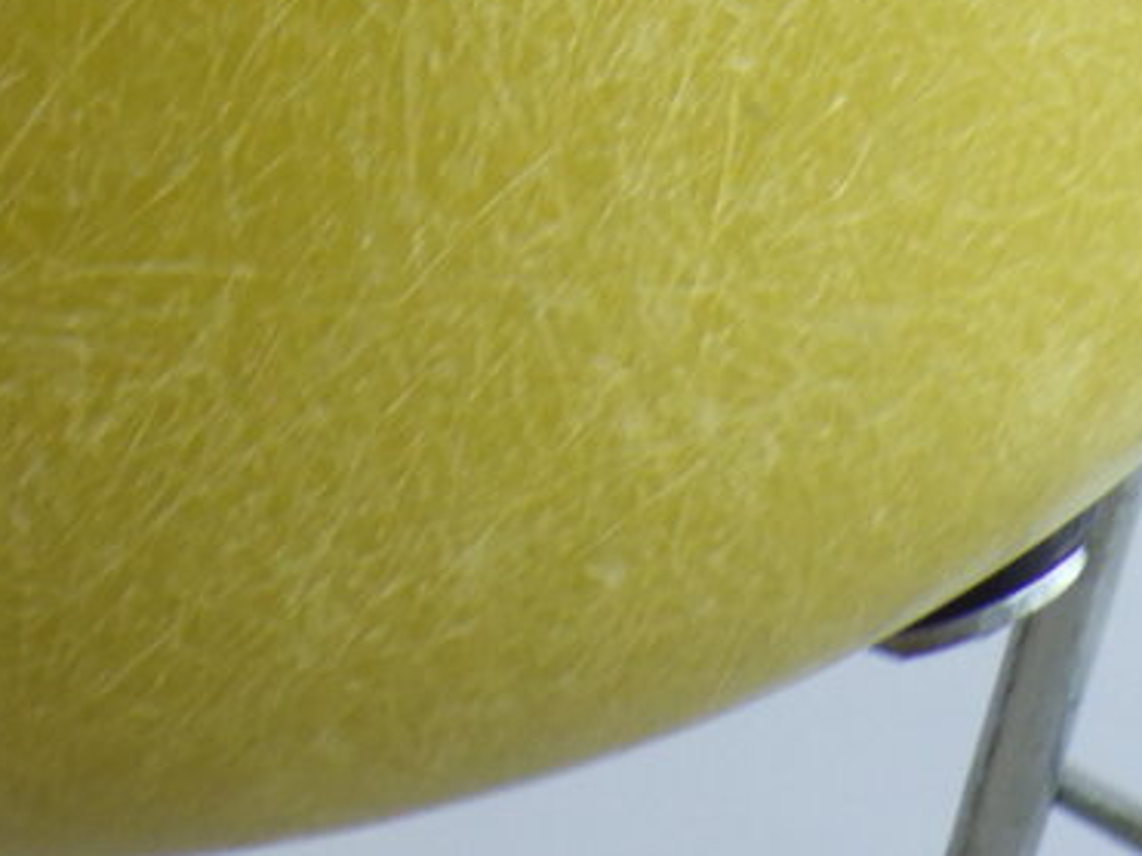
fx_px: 4782
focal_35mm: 145
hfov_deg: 13.5
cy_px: -1032
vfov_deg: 9.4
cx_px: 31
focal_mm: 5
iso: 125
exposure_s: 1/60
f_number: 3.5
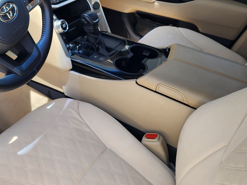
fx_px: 307
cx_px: 47
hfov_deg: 41.8
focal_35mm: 43
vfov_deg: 32.2
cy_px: 23
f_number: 1.8
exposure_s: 1/180
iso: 20
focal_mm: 6.4
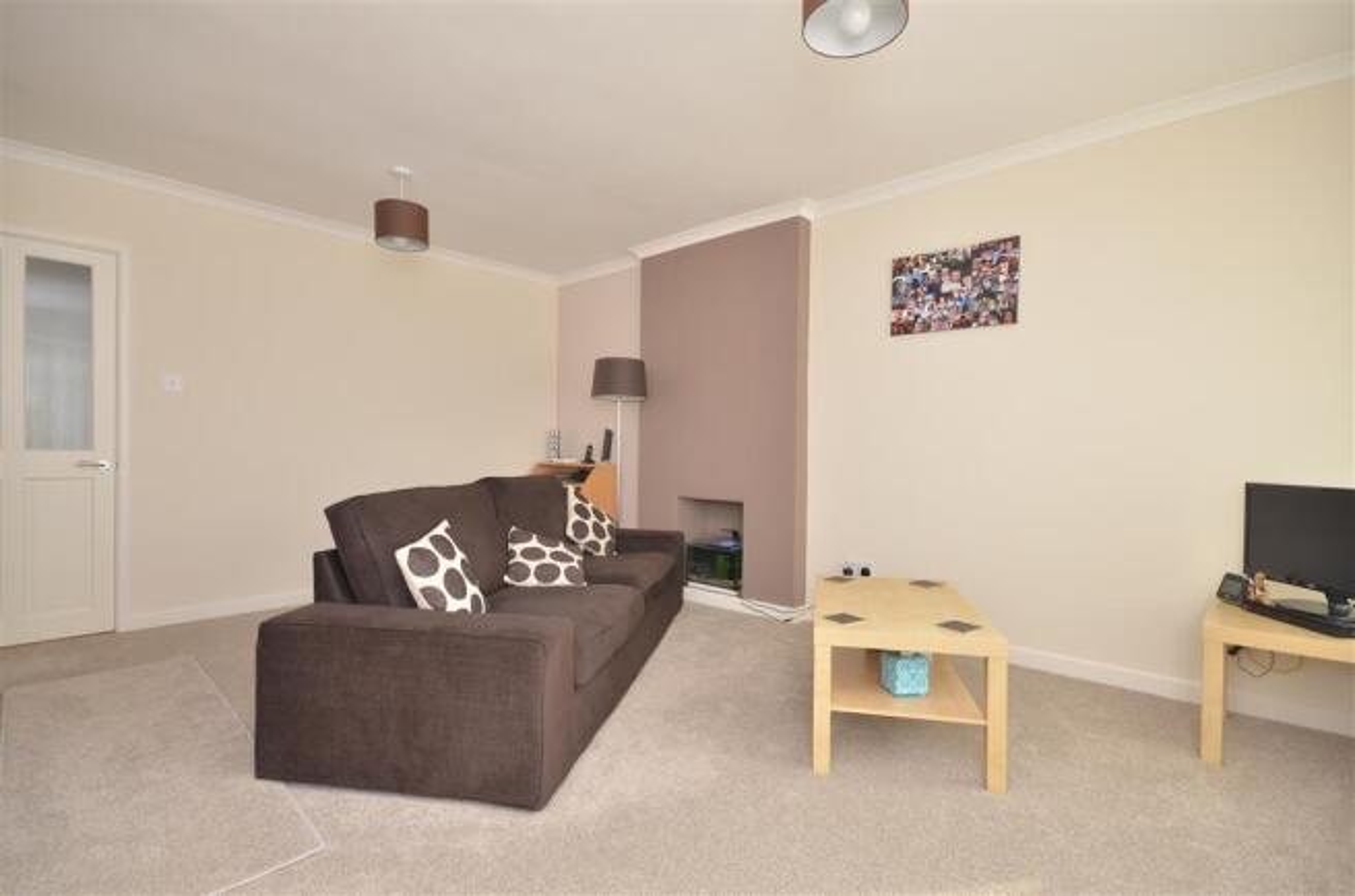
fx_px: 648
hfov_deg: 92.6
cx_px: 678
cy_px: 448
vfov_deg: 69.4
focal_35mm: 17
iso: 500
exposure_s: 1/25
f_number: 9
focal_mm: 11.5
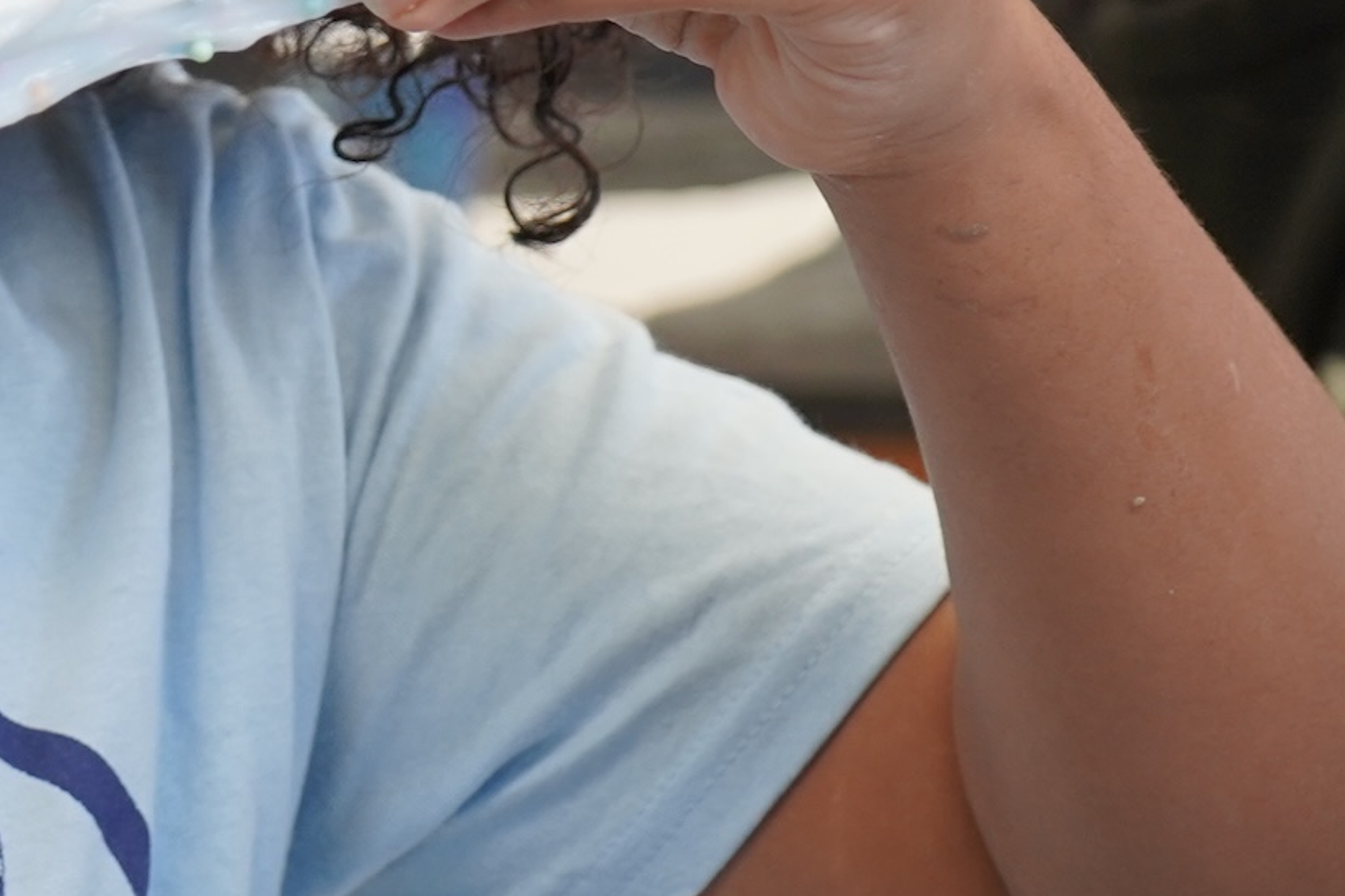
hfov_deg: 9.7
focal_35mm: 208
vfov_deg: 6.6
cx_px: -553
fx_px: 7771
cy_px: 11
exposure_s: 1/160
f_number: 4.5
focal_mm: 49
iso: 640
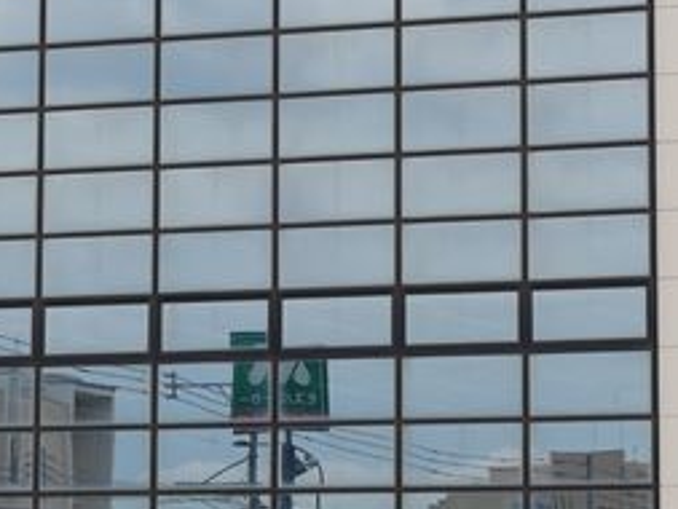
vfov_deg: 7.3
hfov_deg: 9.8
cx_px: 158
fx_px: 3958
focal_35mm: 202
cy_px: -27
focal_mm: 25
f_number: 10
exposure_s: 1/400
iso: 200
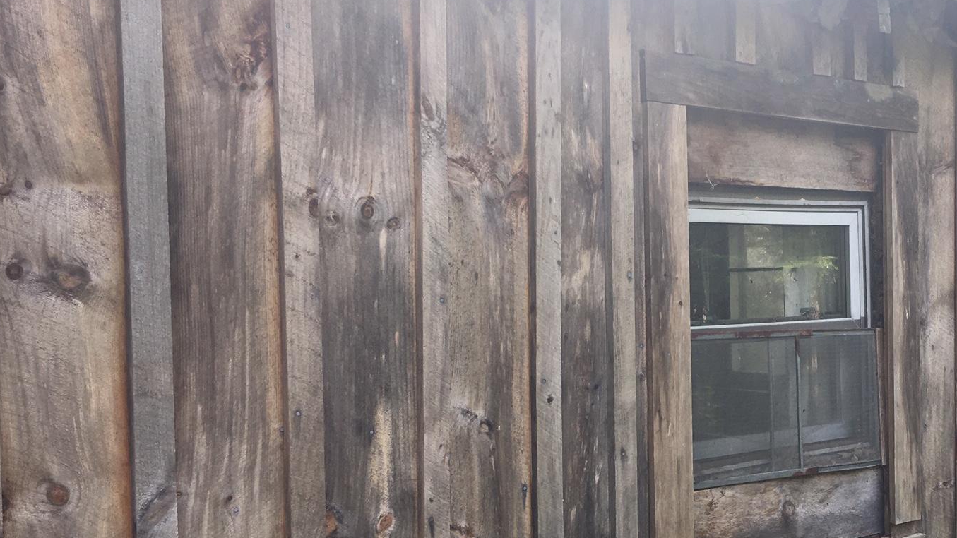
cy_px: 332
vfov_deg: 25.4
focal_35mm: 47
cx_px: 703
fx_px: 1193
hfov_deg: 42.5
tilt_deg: -0.9
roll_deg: +0.9
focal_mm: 4.15
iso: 32
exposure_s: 1/30
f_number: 2.2
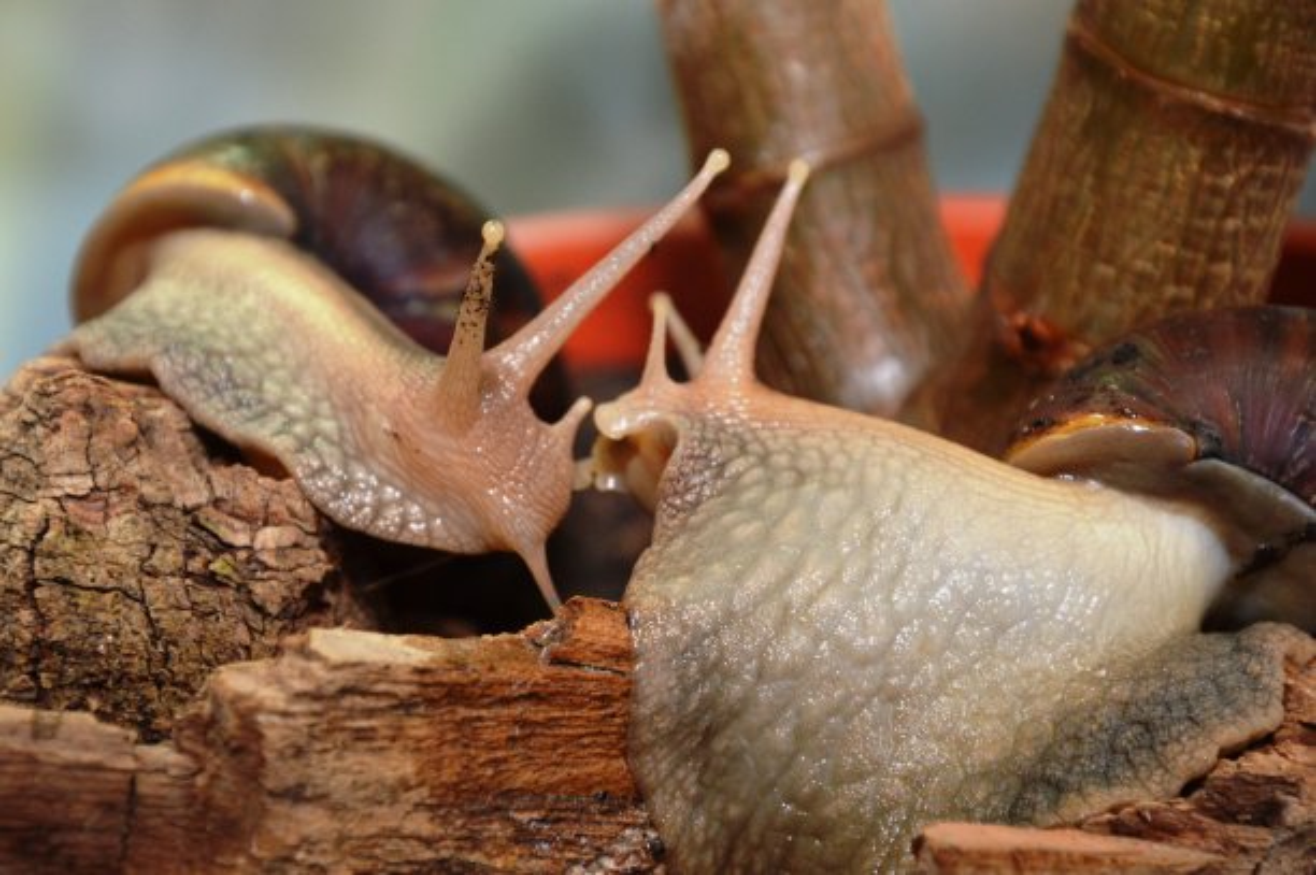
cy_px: 438
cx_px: 658
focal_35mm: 158
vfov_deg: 8.7
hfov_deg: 13.1
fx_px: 5753
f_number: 8
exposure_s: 1/60
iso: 800
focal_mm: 105
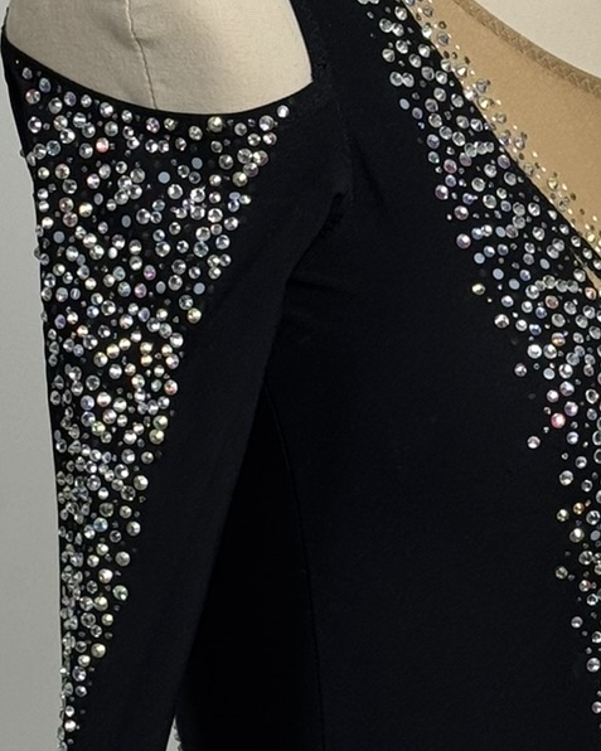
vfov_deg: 11.8
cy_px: 795
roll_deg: +1.8
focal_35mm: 161
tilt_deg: -6.2
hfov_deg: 9.6
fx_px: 3579
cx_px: 504
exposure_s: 1/100
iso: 80
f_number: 1.78
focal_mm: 6.76
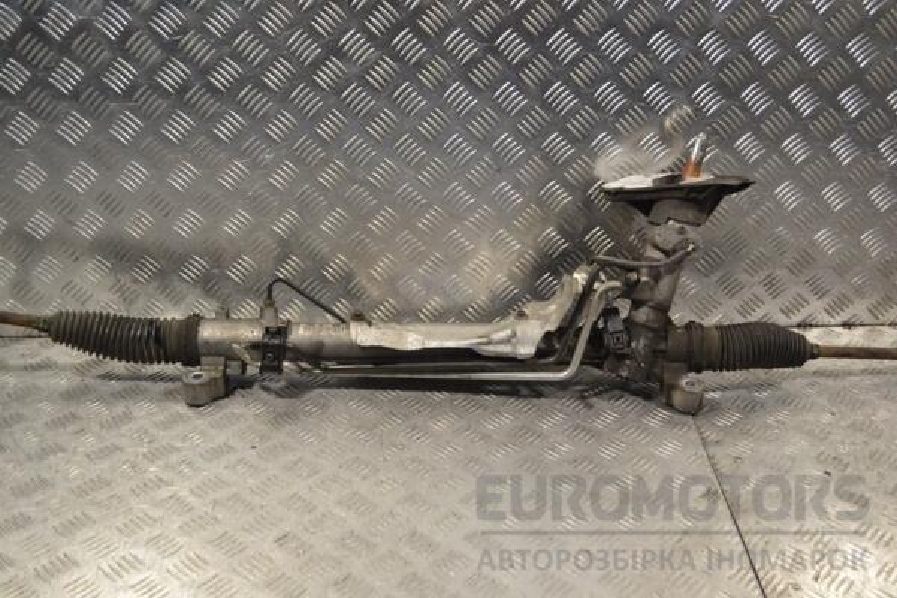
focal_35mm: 42
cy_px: 299
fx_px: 1046
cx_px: 448
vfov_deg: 31.9
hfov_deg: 46.4
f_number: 5.6
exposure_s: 1/125
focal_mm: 28
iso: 400
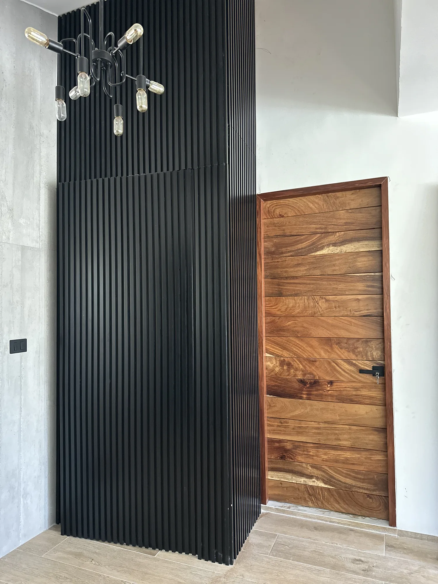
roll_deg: +0.7
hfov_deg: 56.8
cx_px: 219
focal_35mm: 24
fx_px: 405
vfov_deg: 71.6
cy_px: 292
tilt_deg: +2.2
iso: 800
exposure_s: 1/60
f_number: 1.78
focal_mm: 6.86
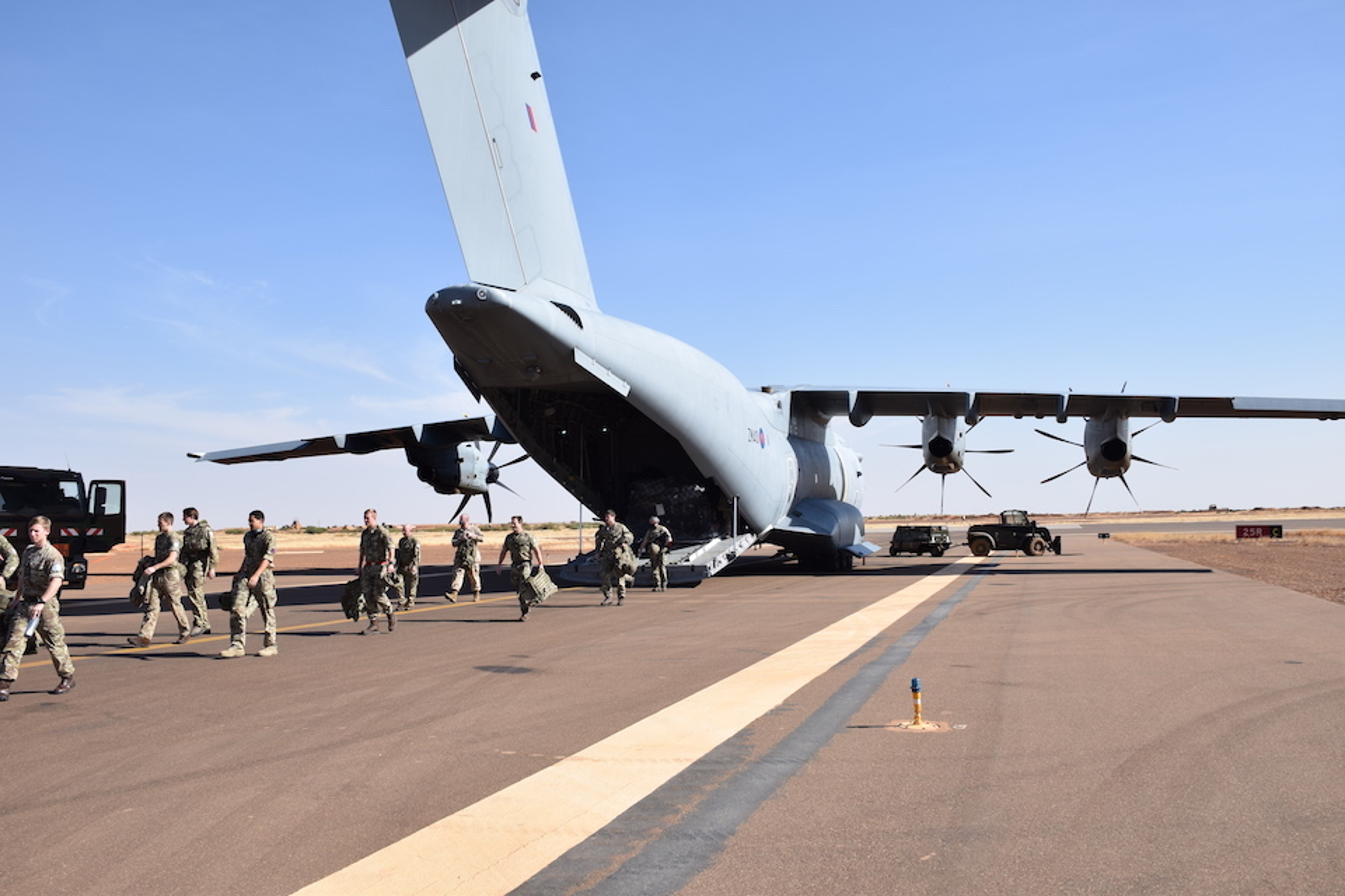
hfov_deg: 61.9
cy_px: 448
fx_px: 1121
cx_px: 672
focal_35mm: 30
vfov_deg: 43.6
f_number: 9
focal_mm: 20
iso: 100
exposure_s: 1/320
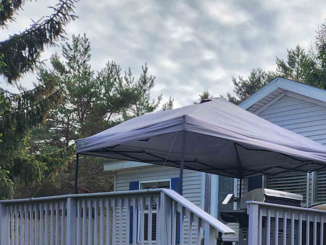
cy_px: 268
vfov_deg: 21.7
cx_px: 368
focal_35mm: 64
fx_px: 603
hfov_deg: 27.4
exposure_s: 1/1189
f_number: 1.8
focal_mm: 5.4
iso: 20
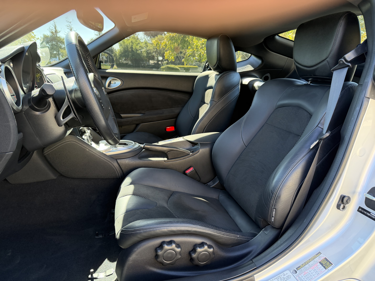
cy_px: 140
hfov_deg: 71.6
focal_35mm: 24
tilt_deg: -16.3
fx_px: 260
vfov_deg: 56.8
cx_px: 188
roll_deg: -0.9
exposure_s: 1/227
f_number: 1.78
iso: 160
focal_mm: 6.76
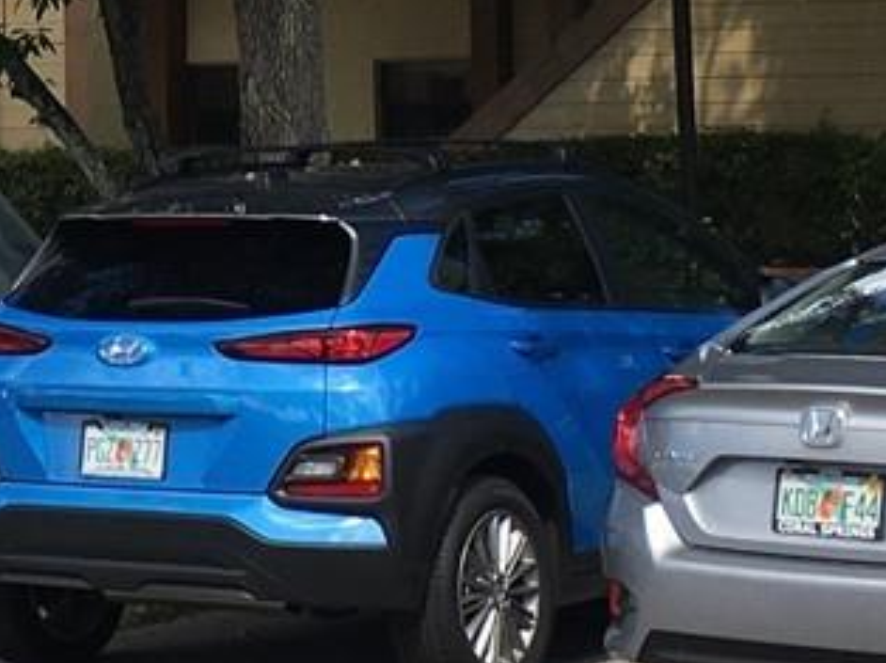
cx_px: -3
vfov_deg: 9.8
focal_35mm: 148
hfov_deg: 13.2
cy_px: -279
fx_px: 3785
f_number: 2.2
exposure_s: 1/754
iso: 25
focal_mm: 4.15
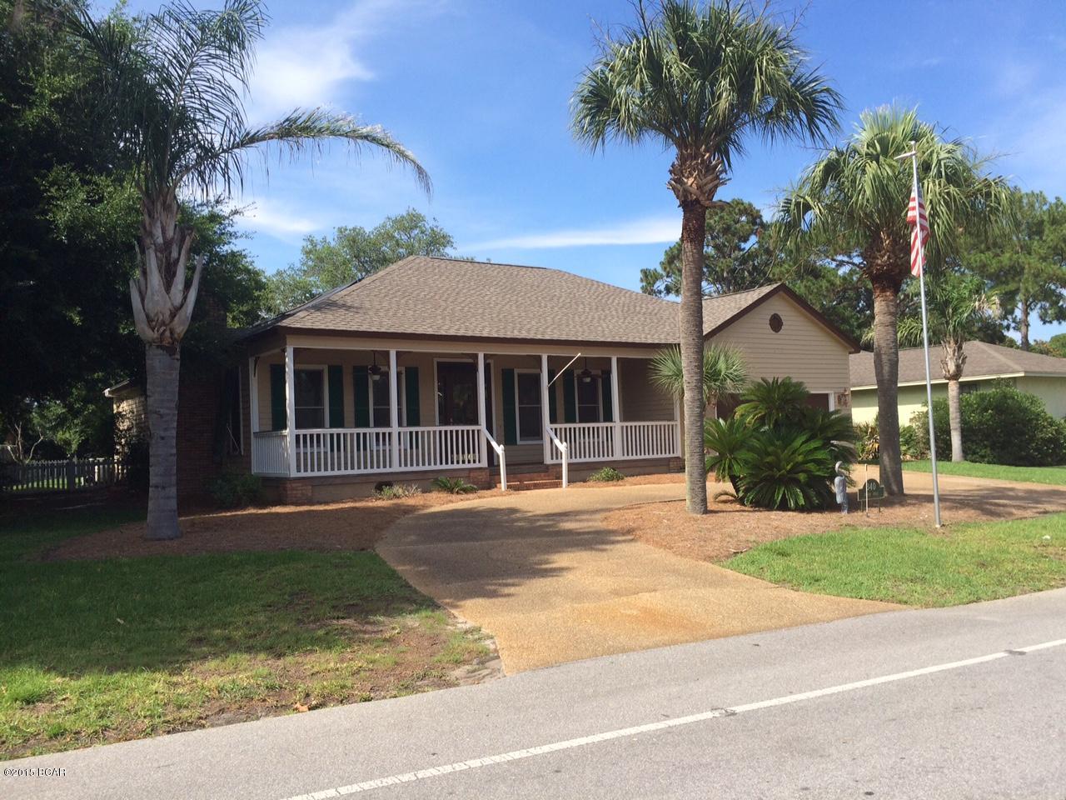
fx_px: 893
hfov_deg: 61.7
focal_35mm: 29
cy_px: 400
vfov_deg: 48.2
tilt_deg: +2.2
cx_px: 533
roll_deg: +1.1
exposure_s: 1/1466
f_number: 2.2
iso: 32
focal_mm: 4.15
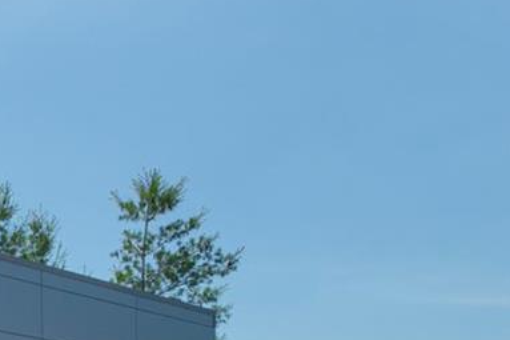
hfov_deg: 22.9
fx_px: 1005
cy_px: 481
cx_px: -265
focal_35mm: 71
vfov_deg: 17.6
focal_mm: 17
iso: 640
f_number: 7.1
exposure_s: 1/5000
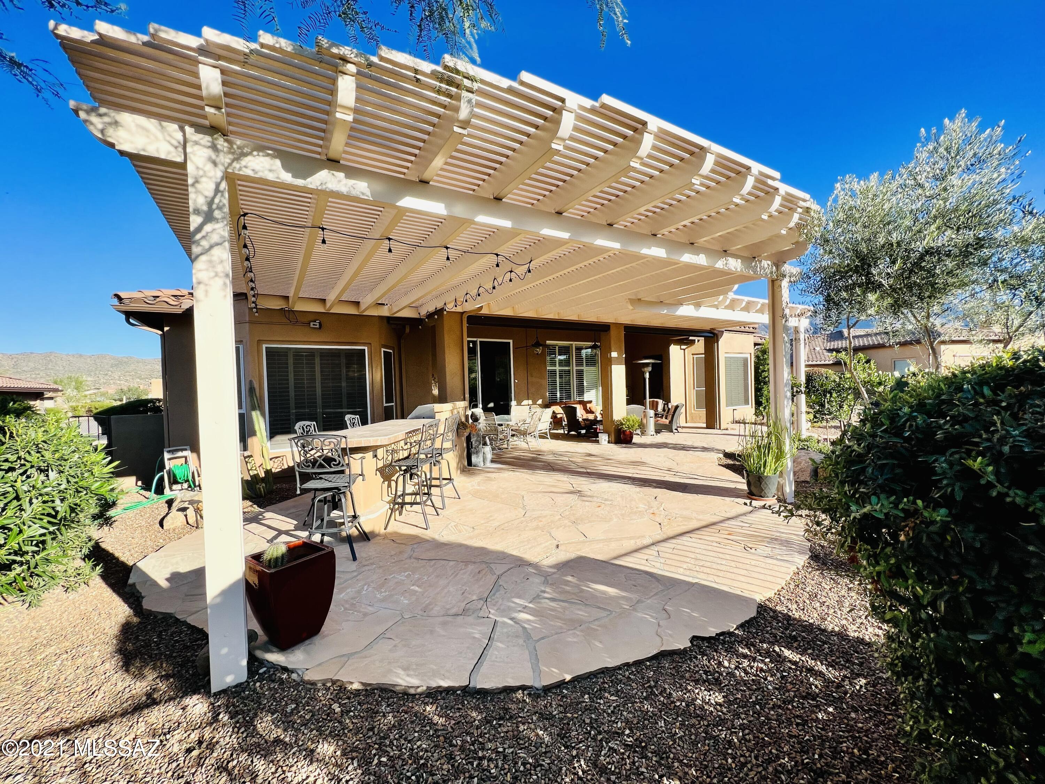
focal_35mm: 13
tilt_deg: -3.7
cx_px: 522
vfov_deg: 89.9
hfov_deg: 106.2
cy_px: 392
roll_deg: +2.3
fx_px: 392
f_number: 1.8
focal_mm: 1.57
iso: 32
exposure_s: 1/742
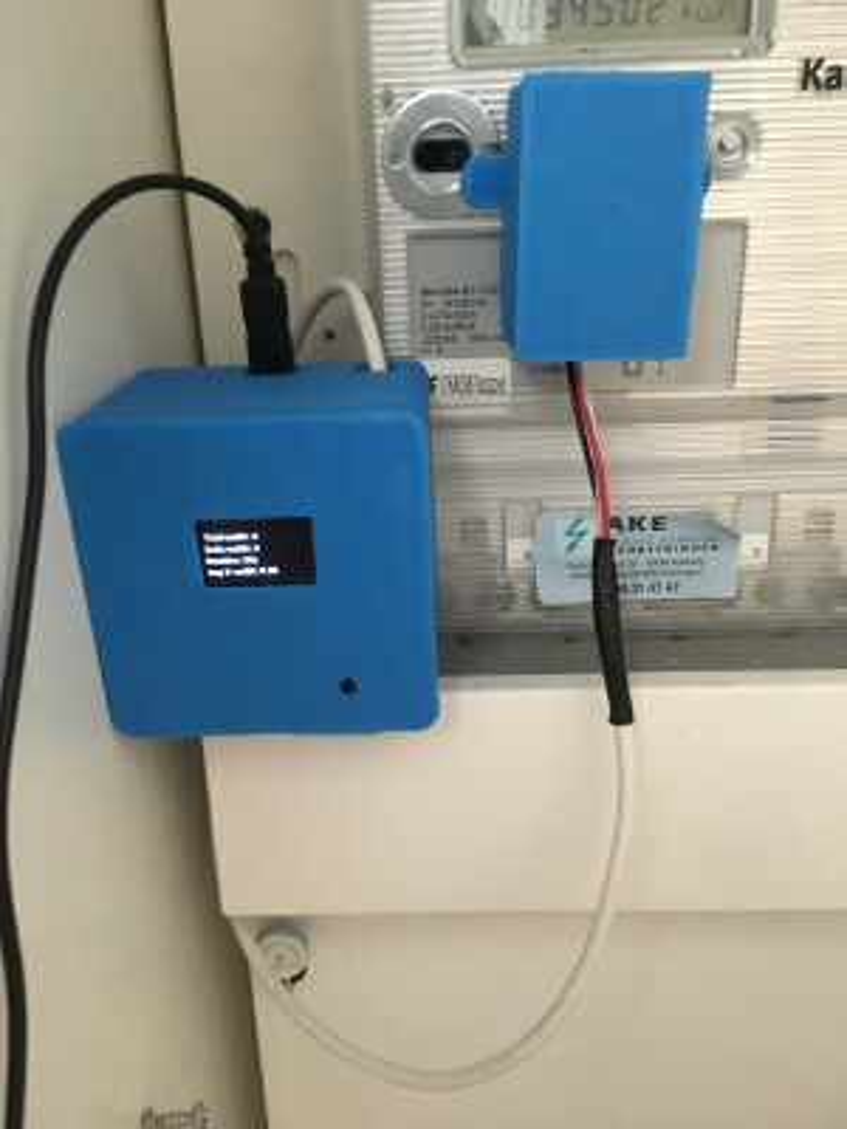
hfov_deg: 48.2
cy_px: 564
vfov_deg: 61.7
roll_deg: +3.5
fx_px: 946
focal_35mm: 29
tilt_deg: -18.9
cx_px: 424
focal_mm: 4.15
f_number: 2.2
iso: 320
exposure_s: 1/17
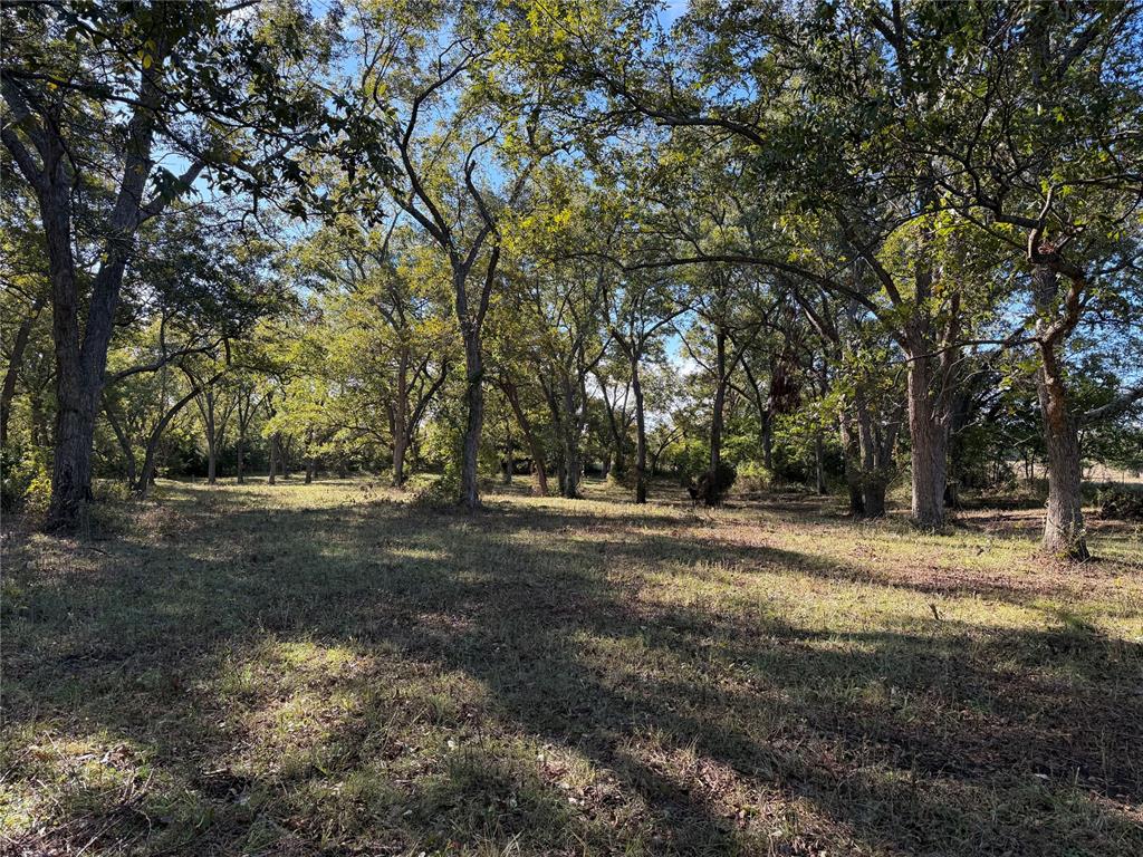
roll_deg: -1.7
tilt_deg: +2.4
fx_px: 792
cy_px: 428
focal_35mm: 24
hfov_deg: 71.6
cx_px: 572
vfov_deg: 56.8
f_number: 1.78
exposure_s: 1/750
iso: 100
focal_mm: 6.76
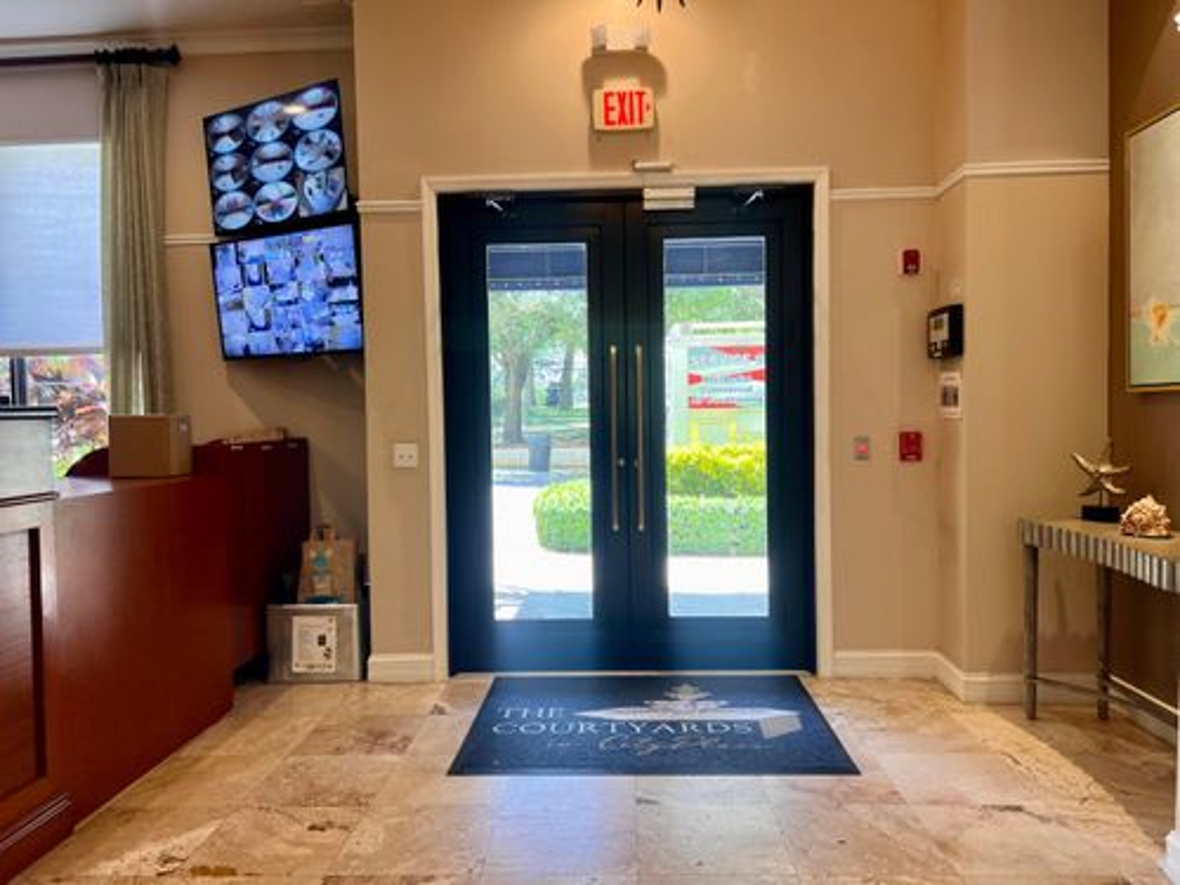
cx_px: 590
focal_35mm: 26
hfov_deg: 67.3
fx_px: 886
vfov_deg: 53.1
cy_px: 442
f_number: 1.5
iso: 80
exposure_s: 1/60
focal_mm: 5.7
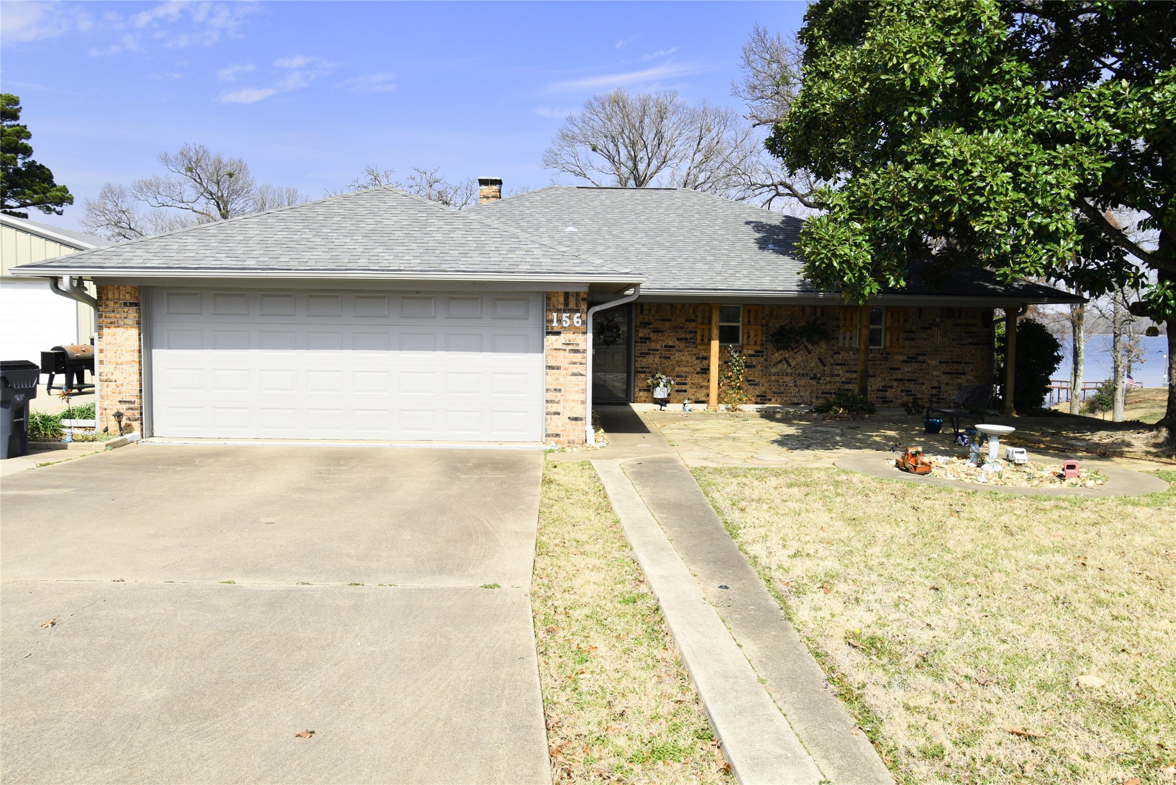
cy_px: 392
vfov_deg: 43.6
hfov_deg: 61.9
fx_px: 980
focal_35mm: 30
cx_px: 588
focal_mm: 20
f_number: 10
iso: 100
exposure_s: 1/200
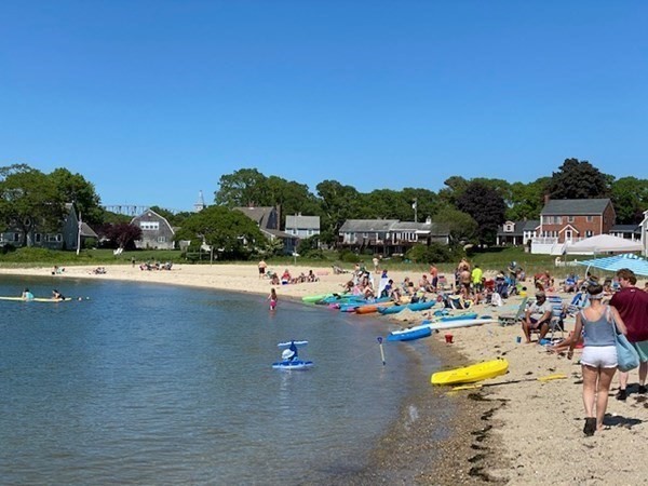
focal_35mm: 52
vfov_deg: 28.0
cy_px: 243
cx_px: 324
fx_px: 973
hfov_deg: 36.8
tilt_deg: +1.3
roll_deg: +1.2
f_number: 2
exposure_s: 1/2283
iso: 20
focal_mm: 6
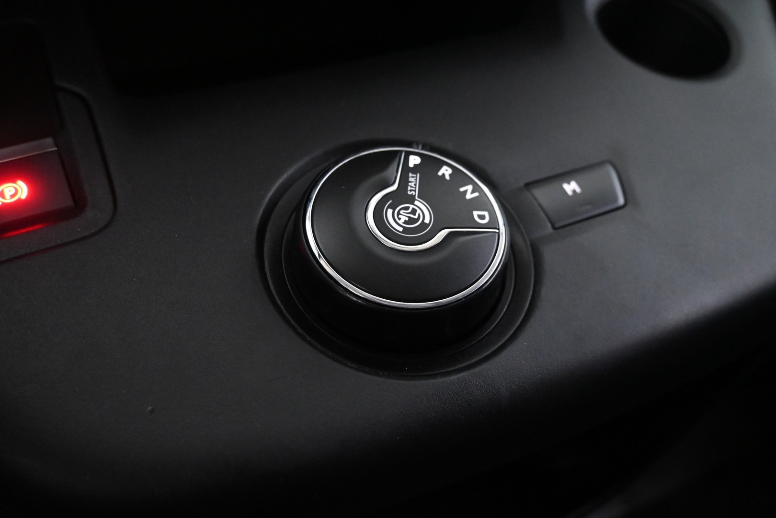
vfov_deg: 40.8
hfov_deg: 58.3
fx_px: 695
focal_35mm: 32
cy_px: 259
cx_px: 388
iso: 5000
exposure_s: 1/30
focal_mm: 21.5
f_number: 4
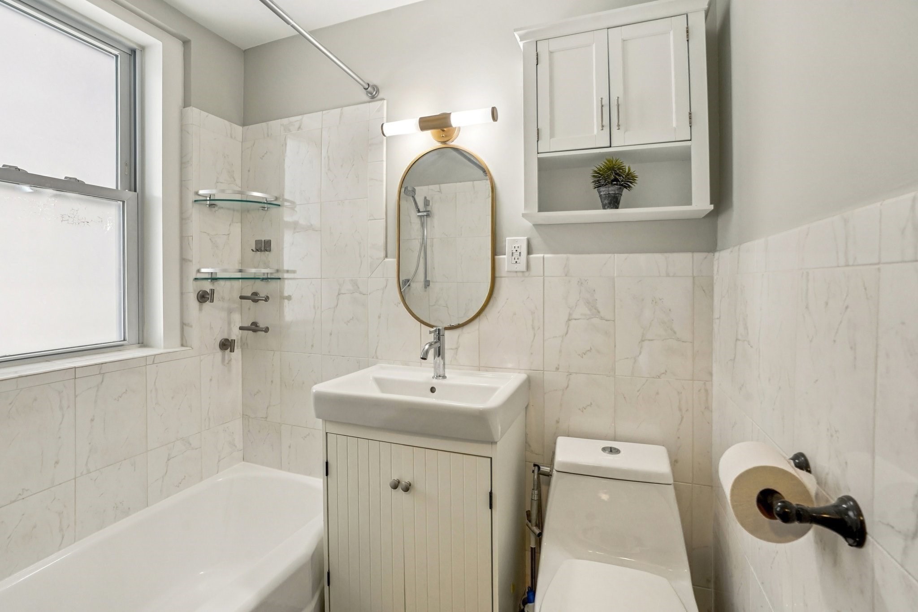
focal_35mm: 16
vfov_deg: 73.7
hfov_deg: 96.7
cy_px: 306
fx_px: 408
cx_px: 459
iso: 400
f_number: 8
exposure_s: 1/30
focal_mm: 16
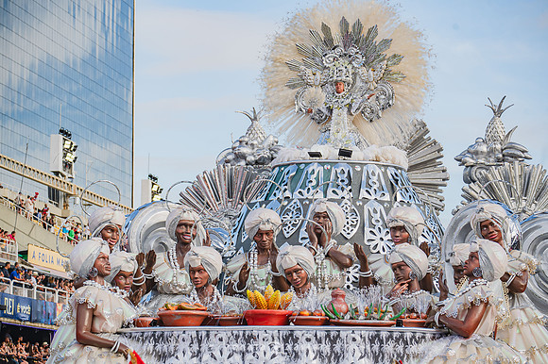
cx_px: 274
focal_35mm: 122
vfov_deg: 11.2
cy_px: 182
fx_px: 1856
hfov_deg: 16.8
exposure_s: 1/1600
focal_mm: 122
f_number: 5.6
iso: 400
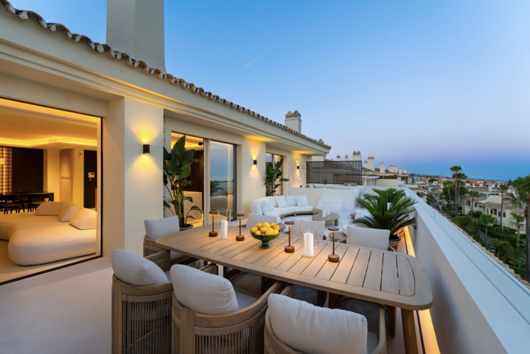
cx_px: 265
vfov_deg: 77.7
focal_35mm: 15
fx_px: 219
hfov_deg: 100.8
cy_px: 177
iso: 200
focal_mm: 14.9
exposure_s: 1/4
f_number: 8
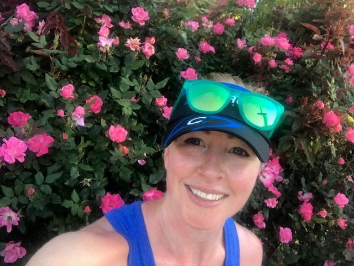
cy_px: 133
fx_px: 327
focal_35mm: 32
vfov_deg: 44.2
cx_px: 177
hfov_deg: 56.8
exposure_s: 1/120
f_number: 2.2
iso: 40
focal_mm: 2.87
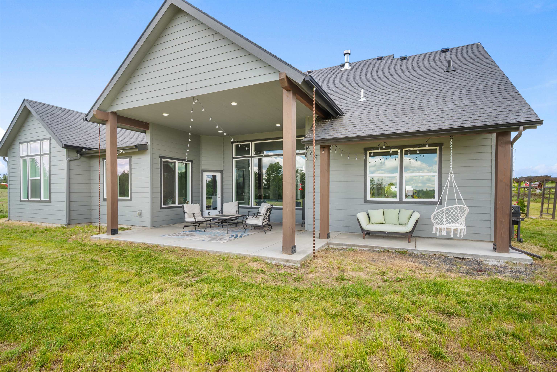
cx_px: 278
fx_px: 271
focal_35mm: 18
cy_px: 186
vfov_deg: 68.9
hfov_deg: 91.6
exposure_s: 1/30
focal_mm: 17.5
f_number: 8
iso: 100
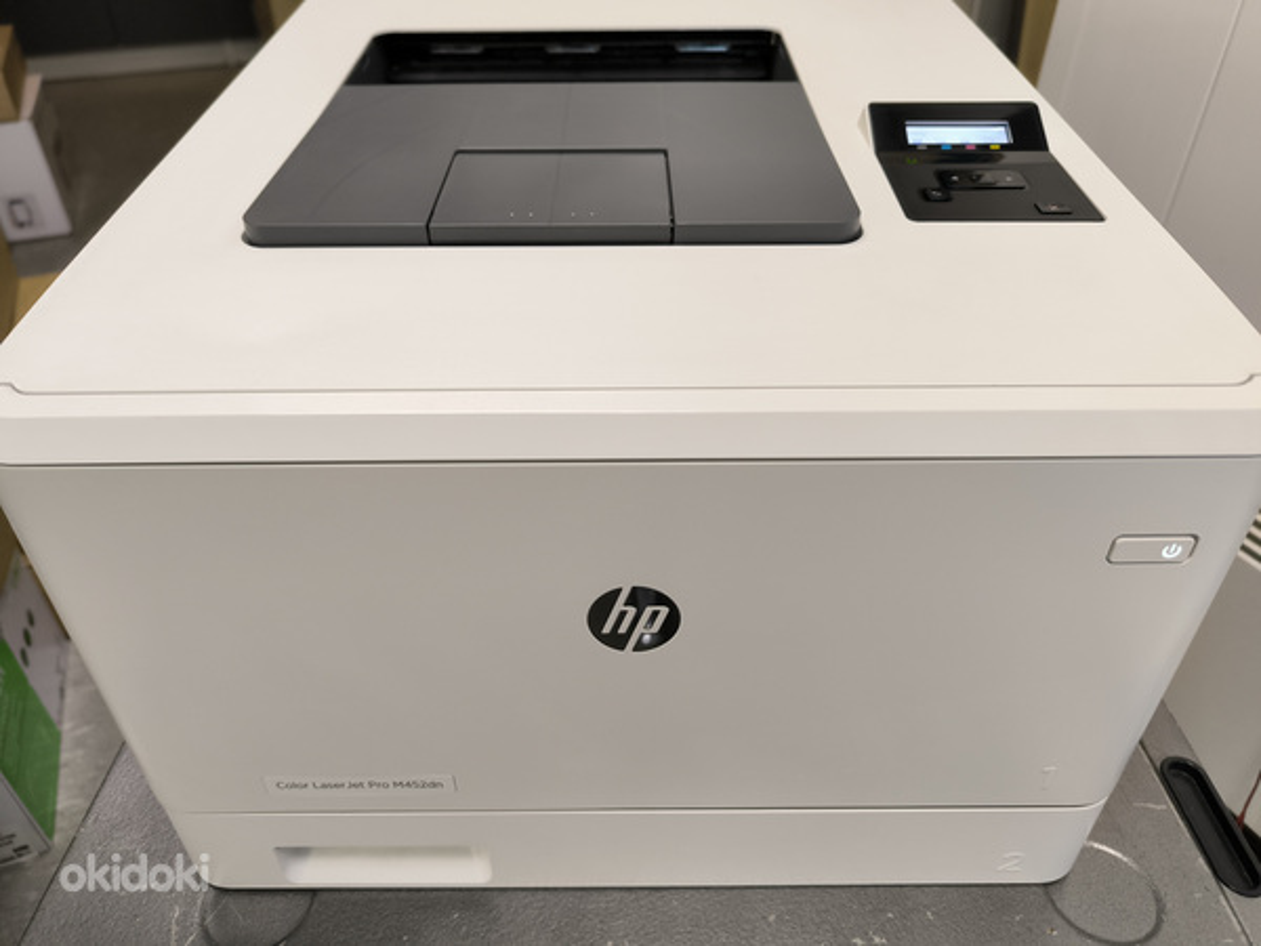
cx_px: 630
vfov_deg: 56.8
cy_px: 473
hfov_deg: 71.6
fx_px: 874
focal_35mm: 24
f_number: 1.9
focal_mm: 6.92
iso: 160
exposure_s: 1/100
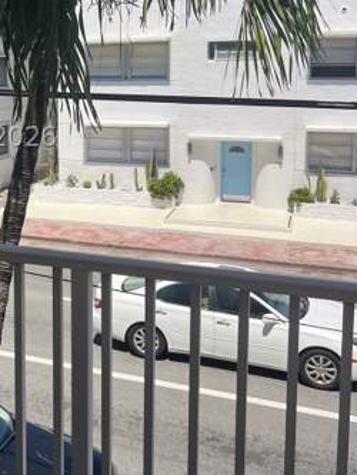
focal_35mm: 50
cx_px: 23
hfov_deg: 27.8
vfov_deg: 37.5
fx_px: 687
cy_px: 137
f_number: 1.5
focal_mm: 5.7
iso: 50
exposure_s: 1/5319
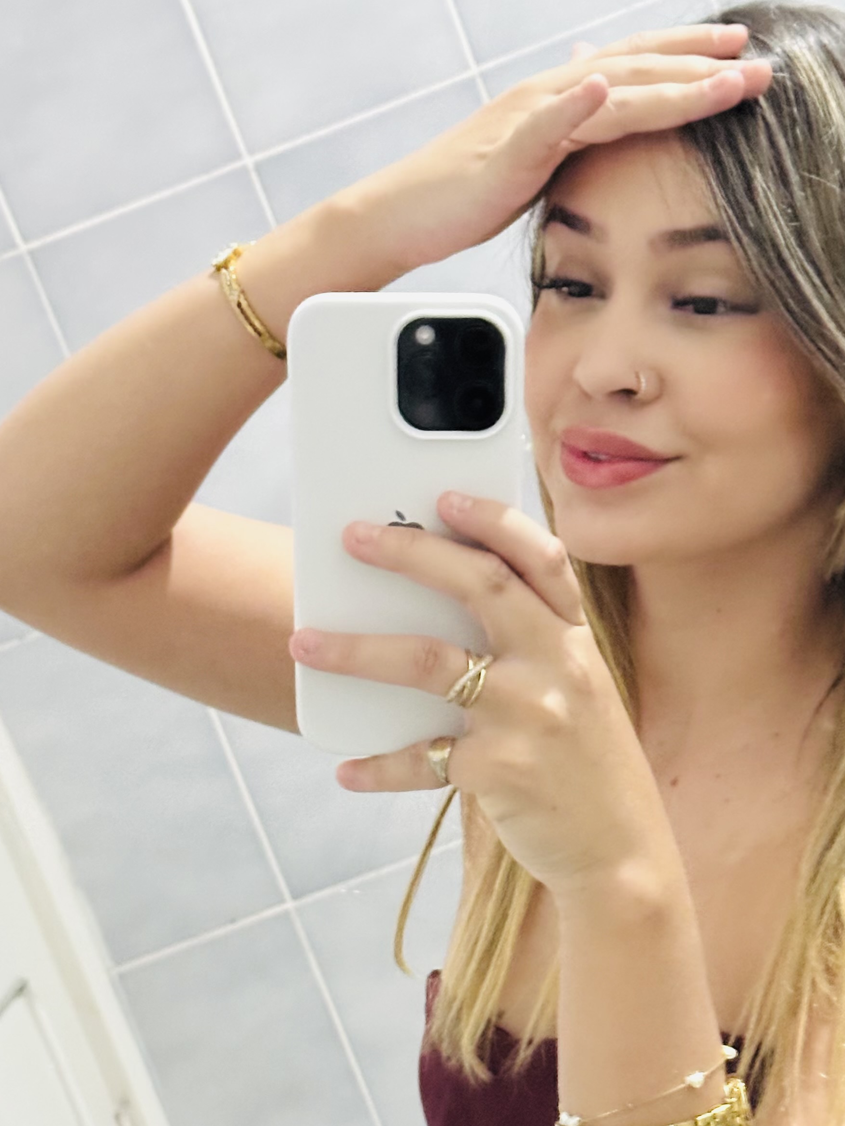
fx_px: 2701
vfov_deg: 23.2
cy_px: 910
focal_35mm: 83
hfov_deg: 17.7
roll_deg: +19.8
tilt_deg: -9.9
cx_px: 544
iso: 640
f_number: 1.78
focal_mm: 6.86
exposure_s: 1/20
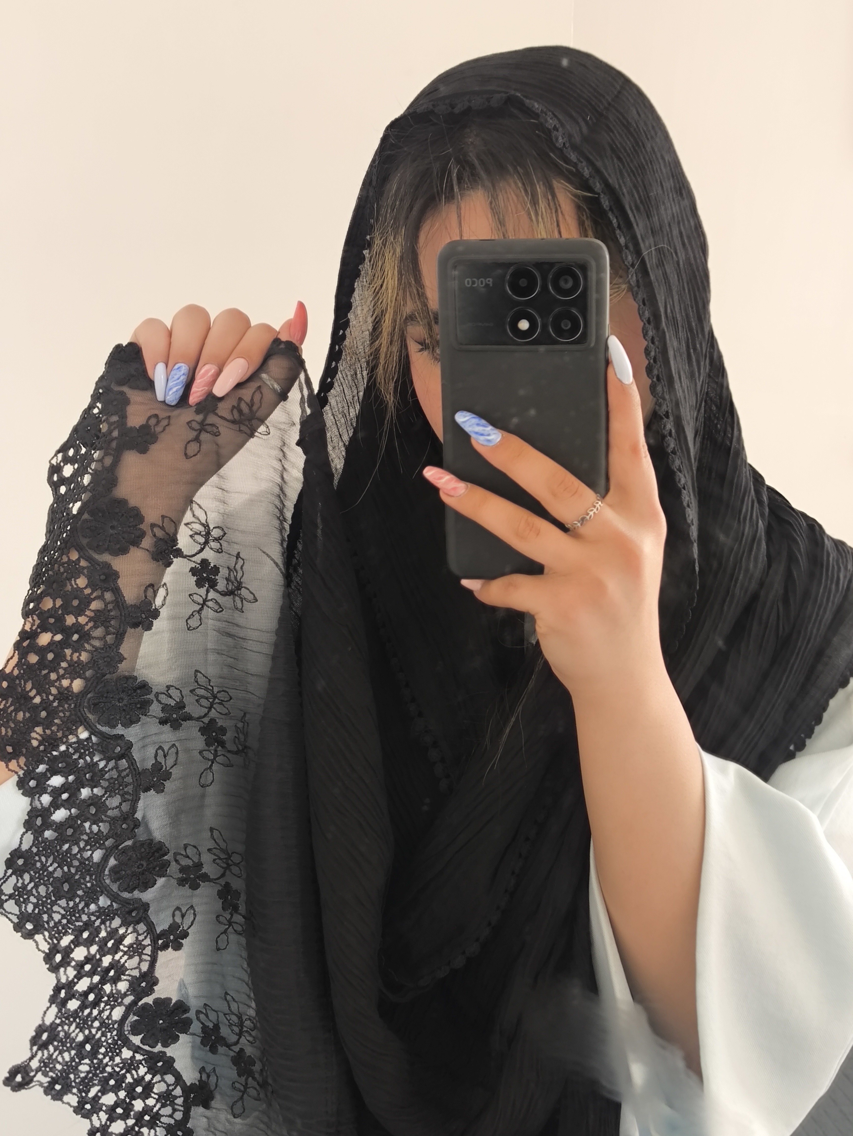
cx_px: 426
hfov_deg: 33.6
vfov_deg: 43.8
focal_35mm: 43
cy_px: 568
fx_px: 1412
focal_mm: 4.71
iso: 160
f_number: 1.7
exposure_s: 1/50
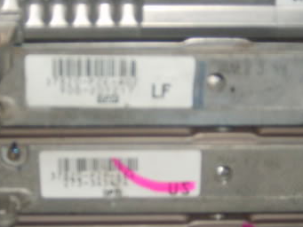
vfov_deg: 18.0
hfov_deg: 23.8
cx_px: 143
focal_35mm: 82
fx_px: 718
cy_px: 136
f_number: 2.8
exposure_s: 1/45
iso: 100
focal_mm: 5.8
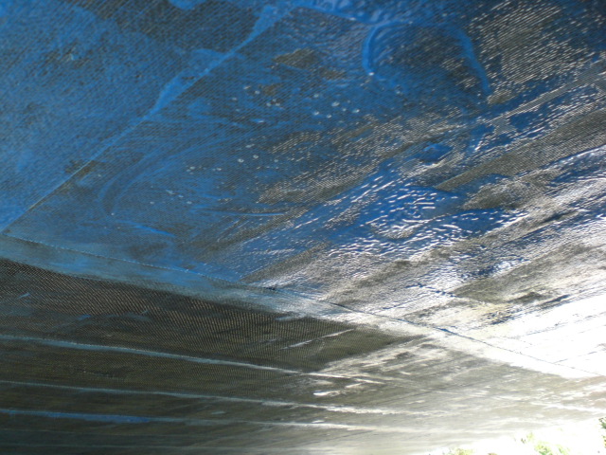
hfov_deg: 49.0
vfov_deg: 37.7
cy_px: 228
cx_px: 303
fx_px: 665
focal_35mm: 38
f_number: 3.1
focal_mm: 6.3
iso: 200
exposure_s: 1/125
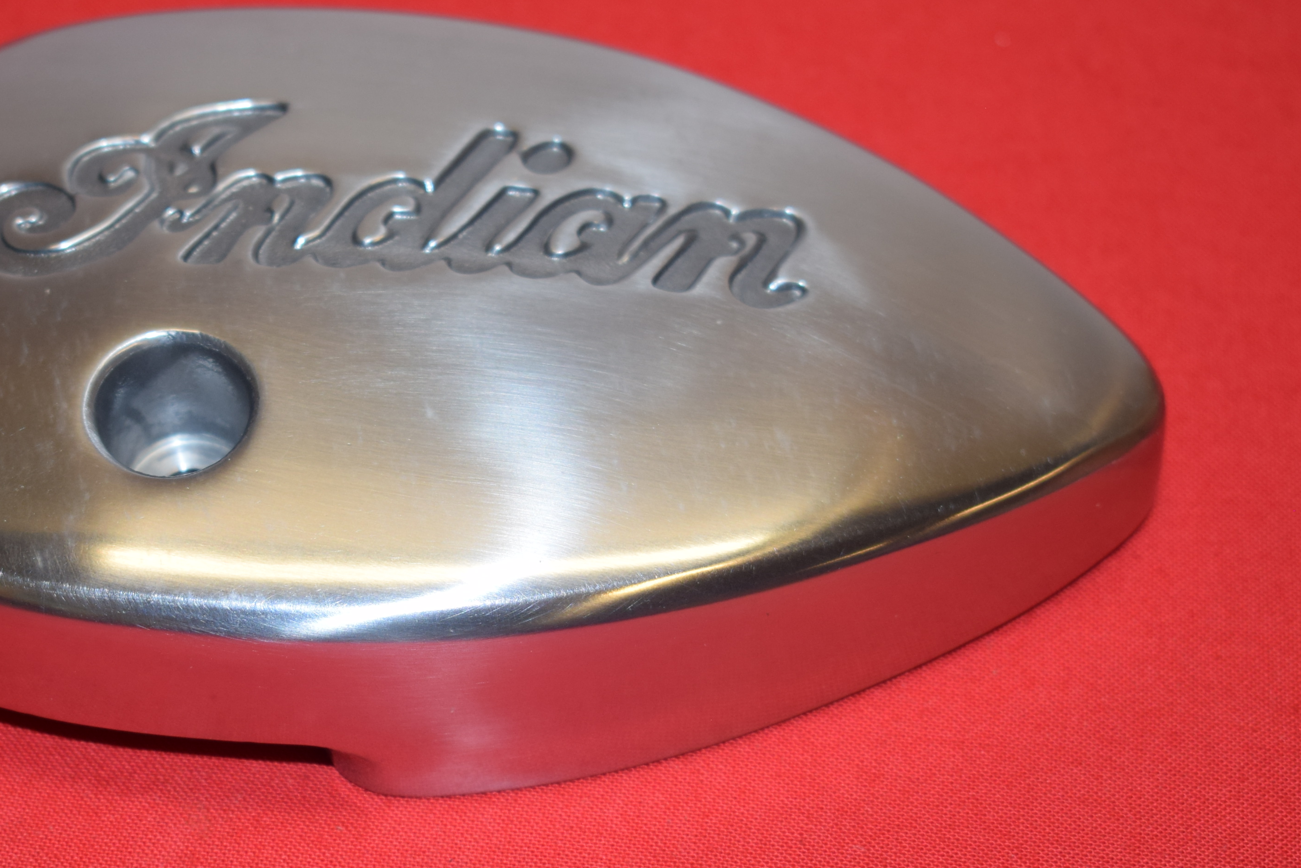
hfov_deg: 22.3
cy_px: 467
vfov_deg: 15.0
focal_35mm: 91
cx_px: 444
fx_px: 3289
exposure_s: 1/125
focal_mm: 38
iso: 320
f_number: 5
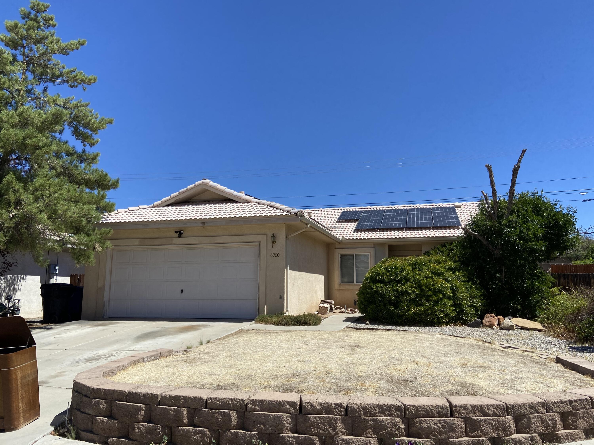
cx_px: 297
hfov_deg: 67.3
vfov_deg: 53.1
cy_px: 222
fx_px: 446
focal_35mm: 26
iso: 32
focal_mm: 4.25
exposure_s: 1/3125
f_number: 1.8
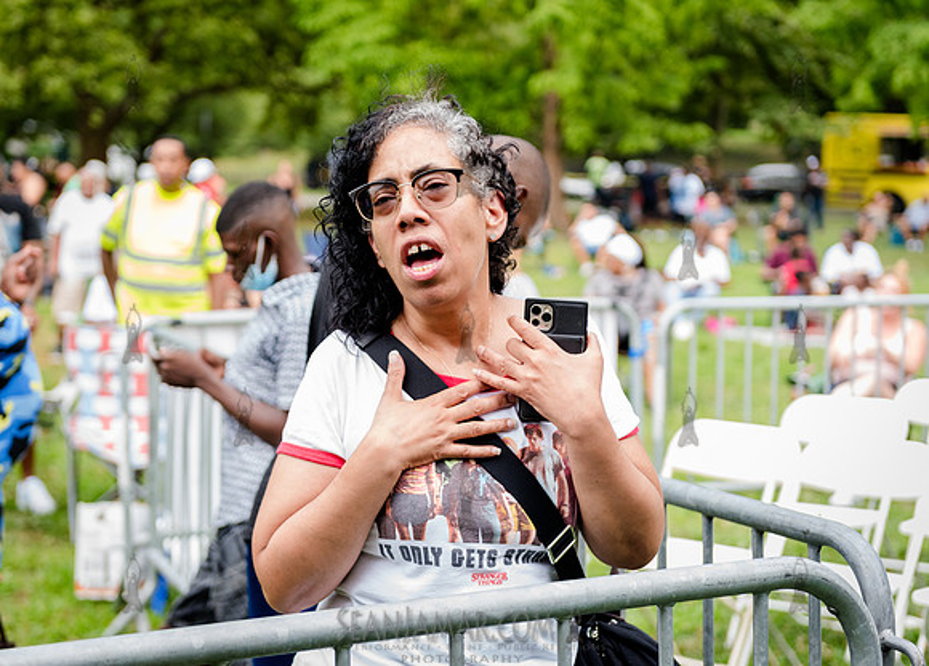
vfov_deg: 20.2
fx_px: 1873
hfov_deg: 27.8
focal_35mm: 71
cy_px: 333
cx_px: 430
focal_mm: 62
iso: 1000
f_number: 3.2
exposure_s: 1/200
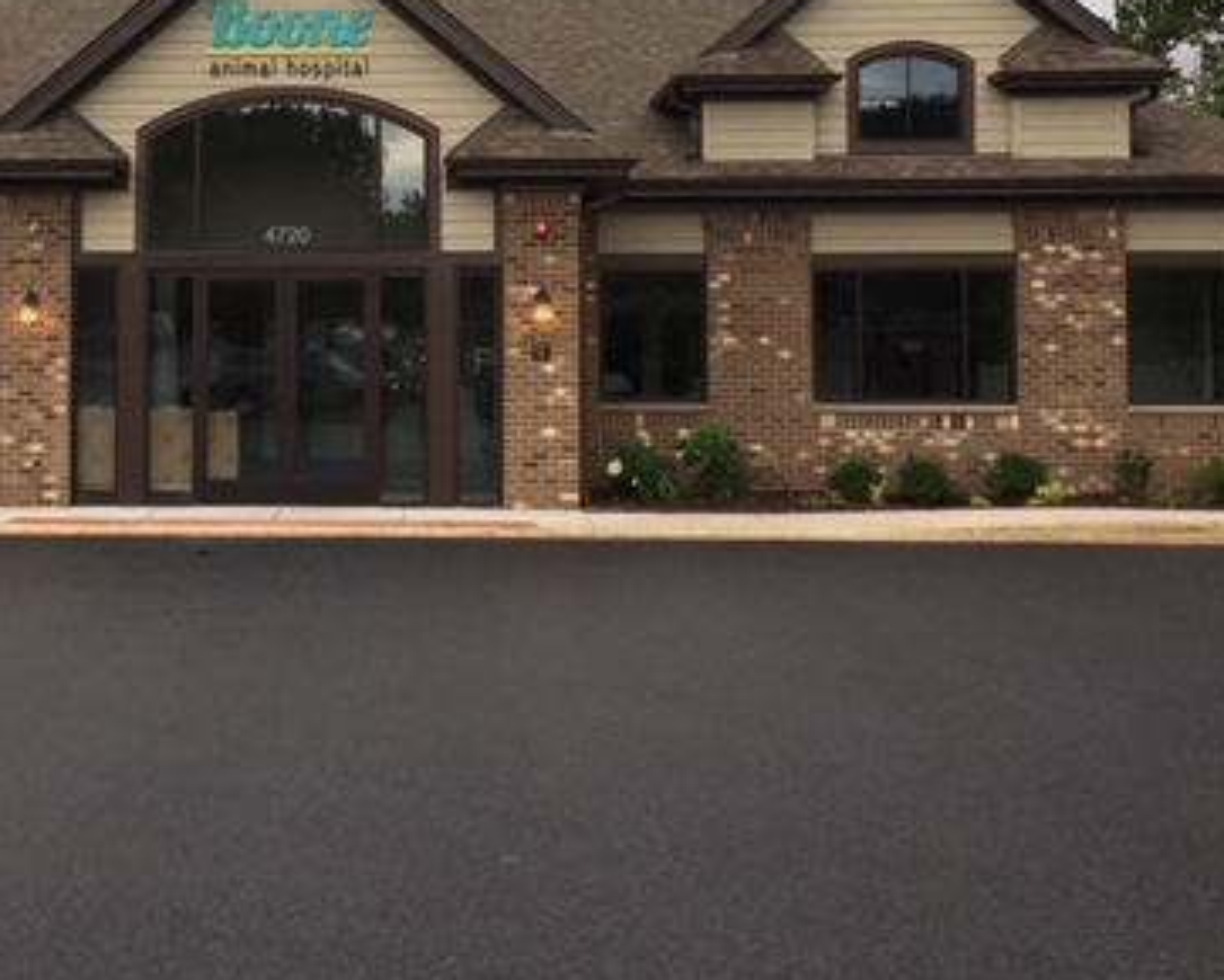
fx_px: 1812
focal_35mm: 50
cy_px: 280
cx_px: 321
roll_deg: +0.0
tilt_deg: +2.7
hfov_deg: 36.5
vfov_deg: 29.9
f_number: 2.2
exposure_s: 1/316
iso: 25
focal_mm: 4.15
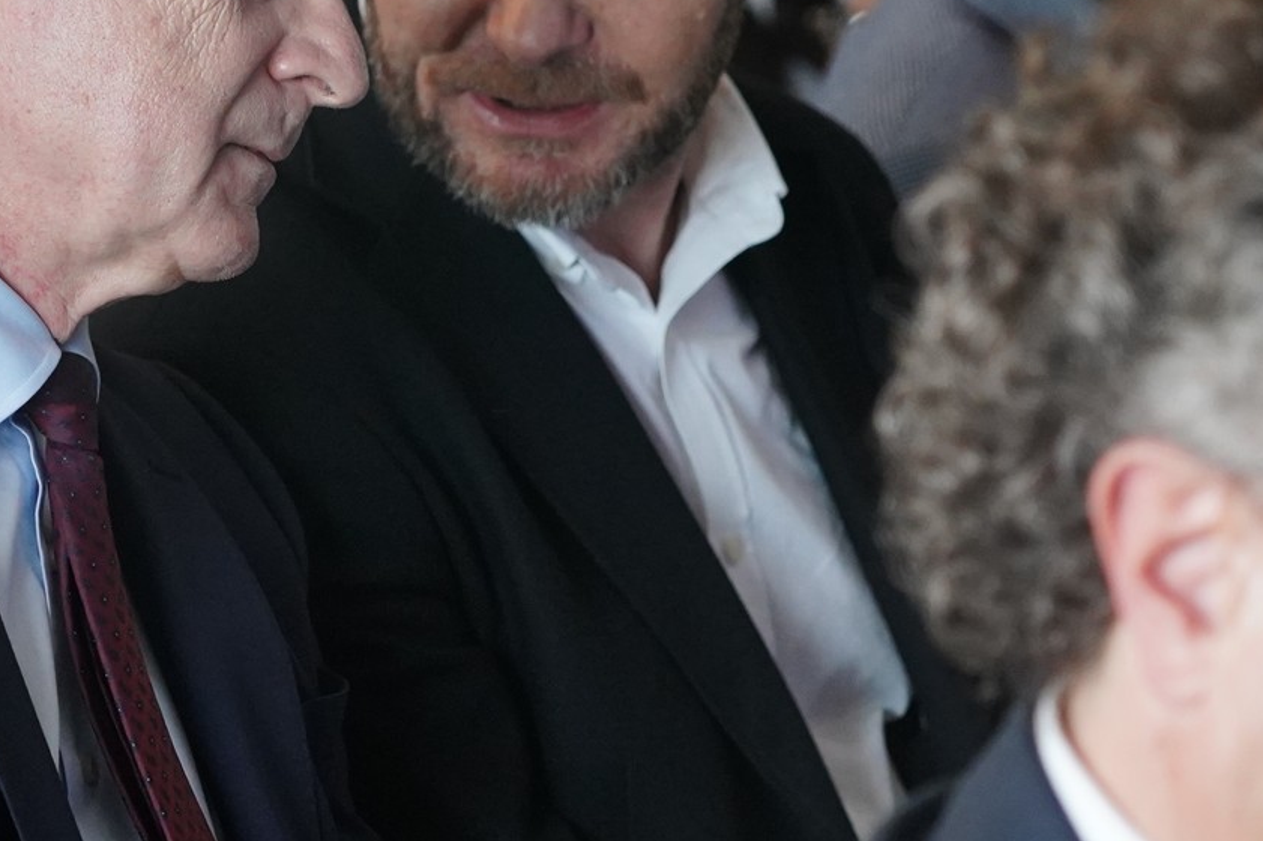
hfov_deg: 8.7
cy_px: 530
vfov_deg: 5.8
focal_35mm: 237
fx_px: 8311
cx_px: 487
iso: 2500
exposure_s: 1/320
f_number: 4
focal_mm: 83
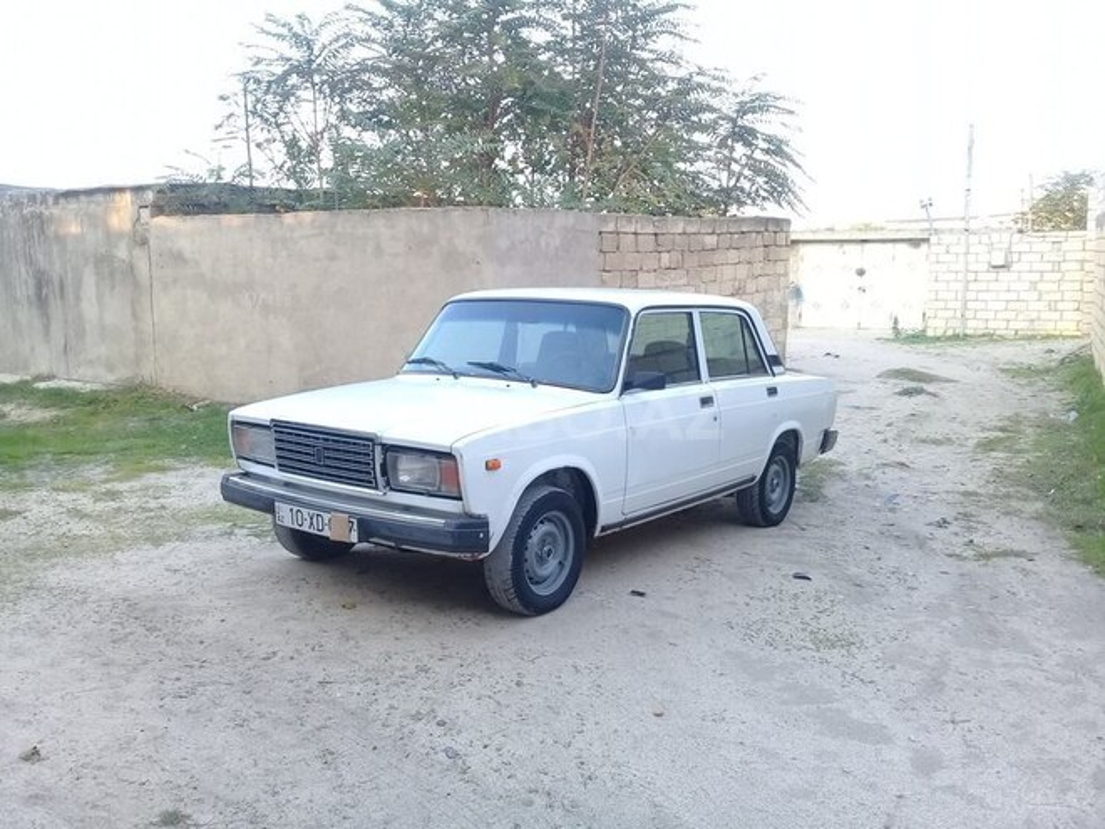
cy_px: 414
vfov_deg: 45.4
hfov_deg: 58.4
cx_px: 552
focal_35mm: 31
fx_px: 990
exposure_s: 1/100
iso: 80
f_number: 2.2
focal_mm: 3.3
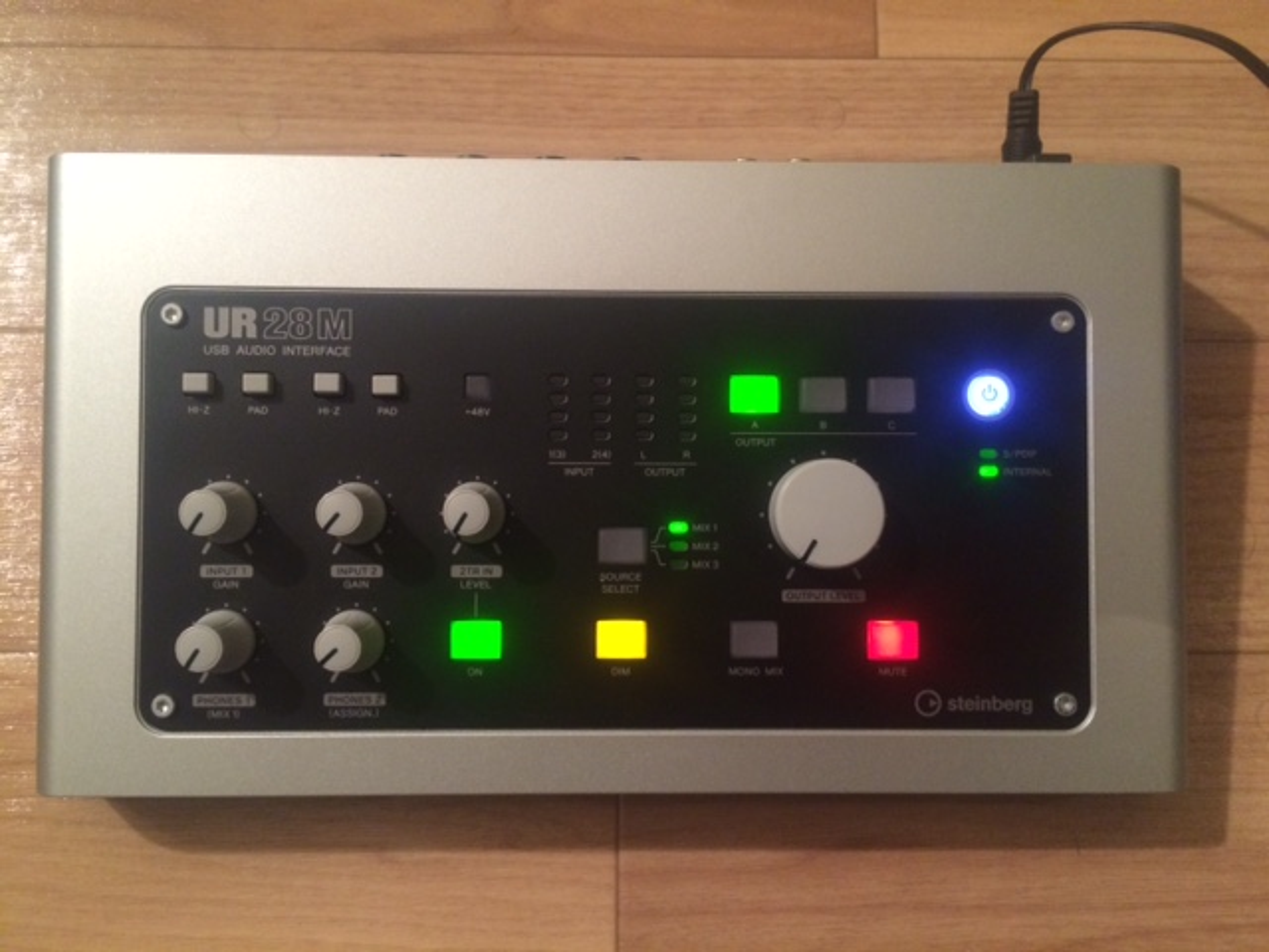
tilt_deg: -78.5
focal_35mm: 29
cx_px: 634
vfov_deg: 48.2
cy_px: 476
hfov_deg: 61.7
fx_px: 1063
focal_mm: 4.15
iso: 320
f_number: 2.2
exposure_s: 1/33
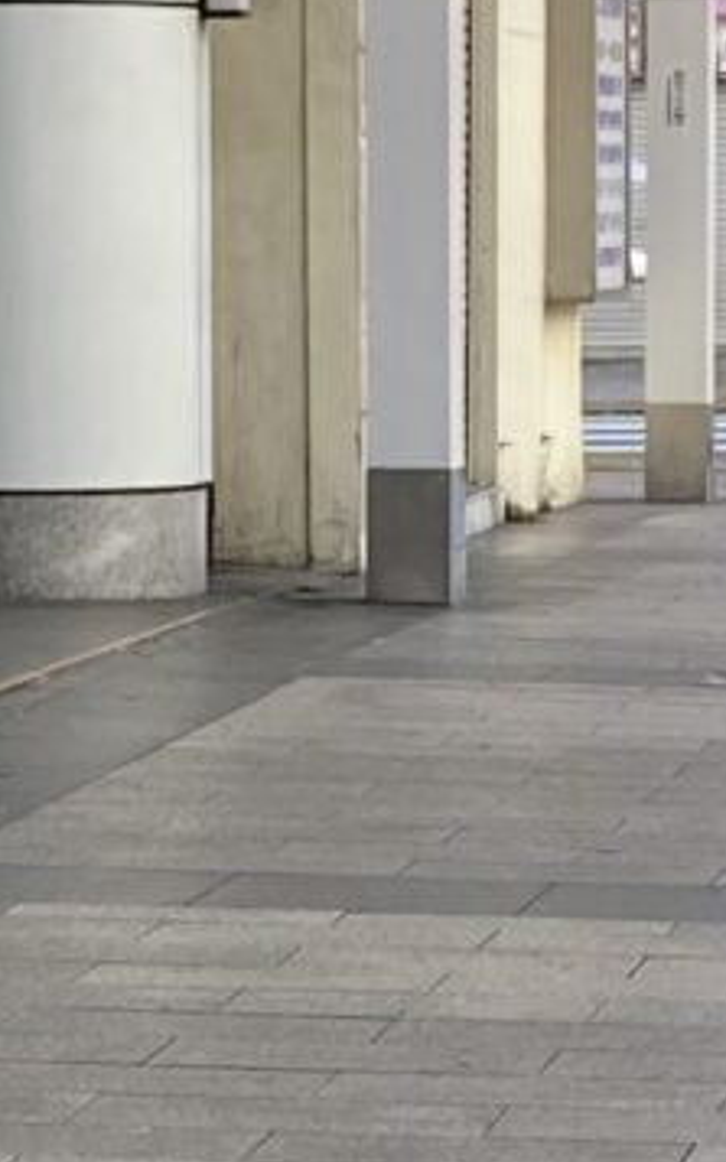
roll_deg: +0.6
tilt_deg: -2.0
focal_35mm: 213
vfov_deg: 9.8
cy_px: 657
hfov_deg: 6.2
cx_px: 570
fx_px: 6746
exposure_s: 1/179
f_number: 1.8
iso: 20
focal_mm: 3.99
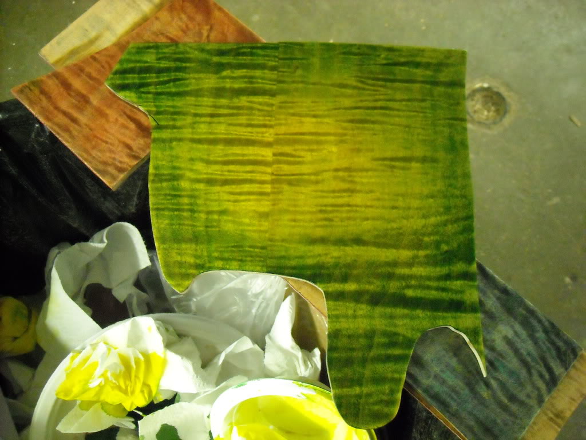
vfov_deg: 40.7
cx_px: 293
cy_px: 220
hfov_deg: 52.6
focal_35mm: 35
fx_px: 593
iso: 800
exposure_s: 1/17
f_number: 2.8
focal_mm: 5.7
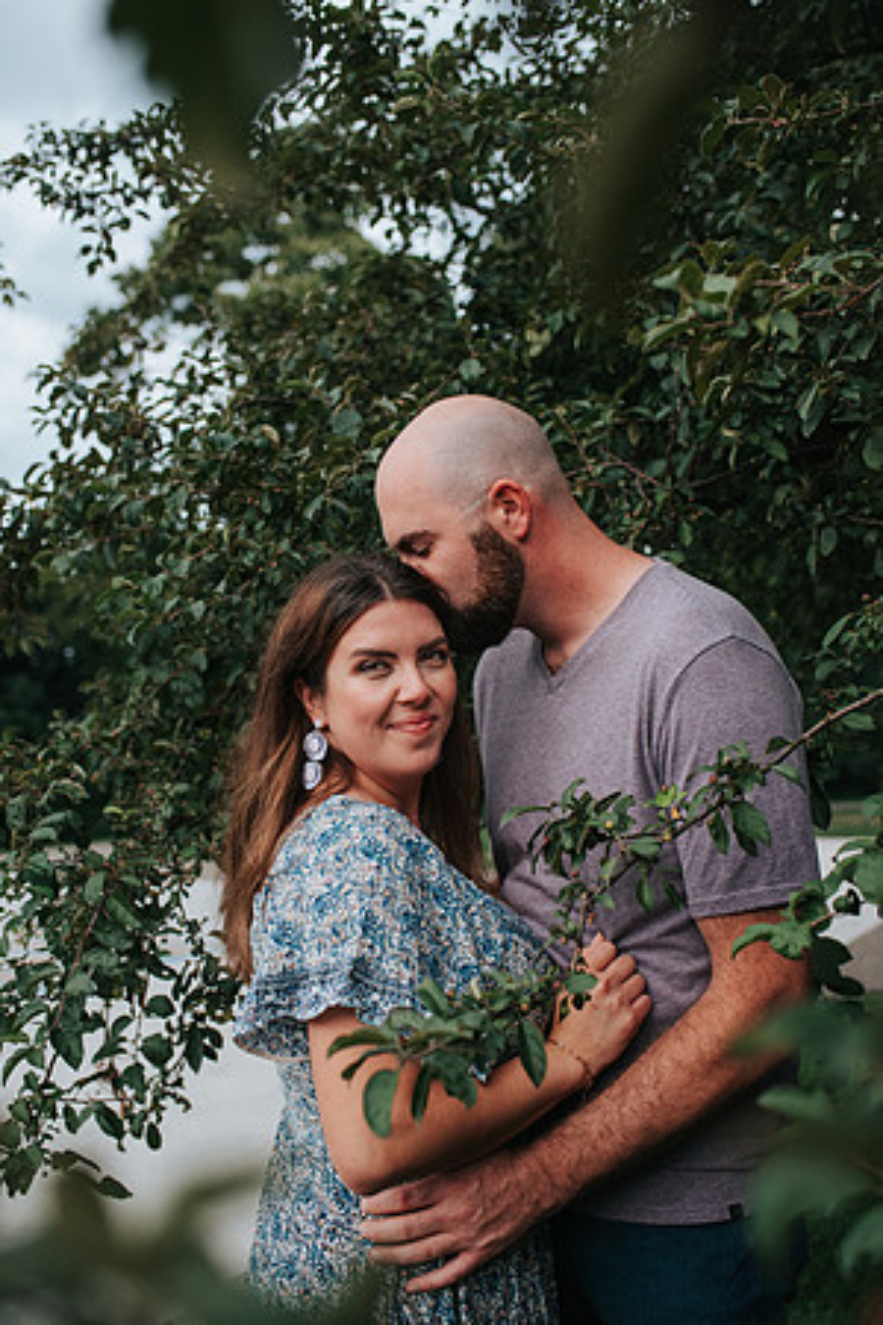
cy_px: 662
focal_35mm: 35
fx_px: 1288
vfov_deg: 54.4
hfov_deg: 37.9
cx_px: 442
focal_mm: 35
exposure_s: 1/1250
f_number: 2.8
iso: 1000
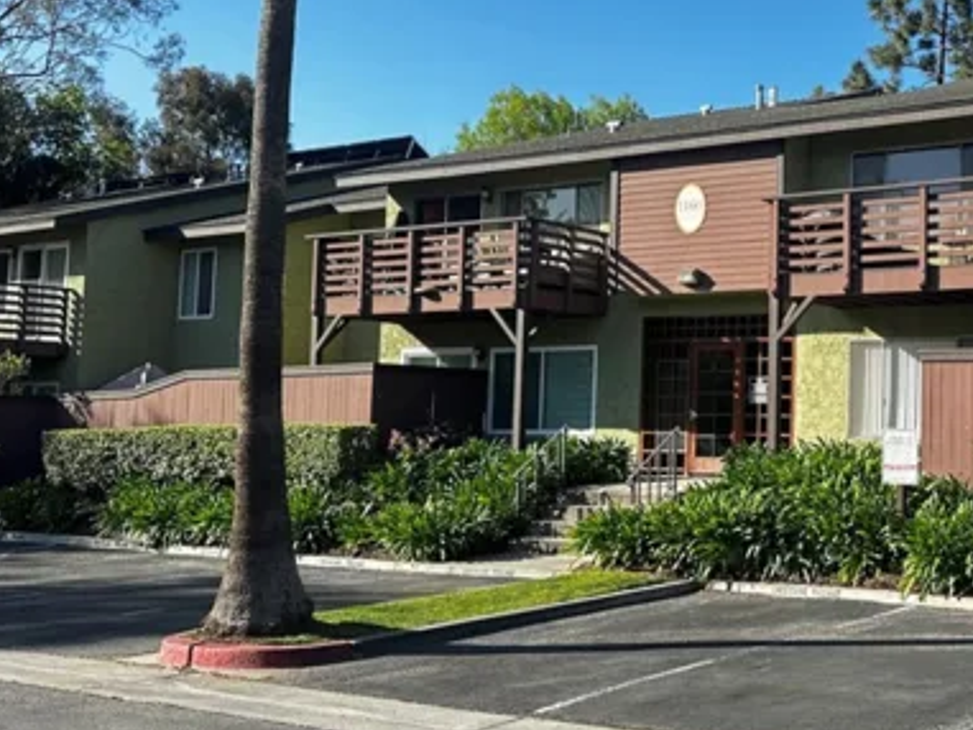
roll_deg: -0.7
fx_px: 1322
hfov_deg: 38.2
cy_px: 317
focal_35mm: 47
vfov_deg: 30.9
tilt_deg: +4.6
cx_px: 836
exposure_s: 1/971
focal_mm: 6.86
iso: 80
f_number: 1.78
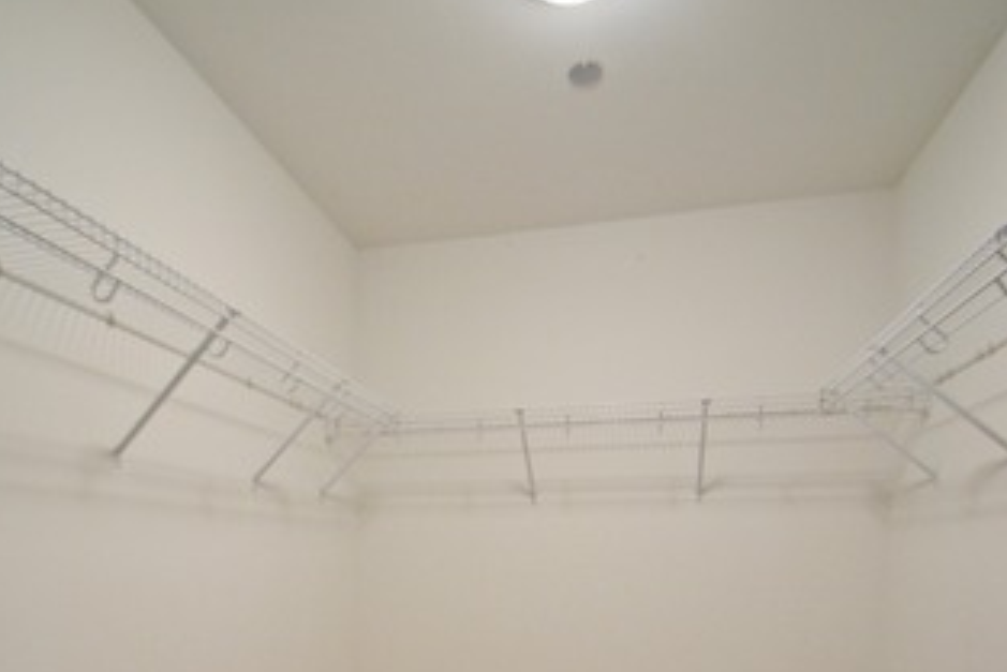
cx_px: 495
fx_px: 644
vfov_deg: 50.1
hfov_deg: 76.1
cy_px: 582
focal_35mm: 23
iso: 1000
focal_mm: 10
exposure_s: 1/60
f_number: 3.5
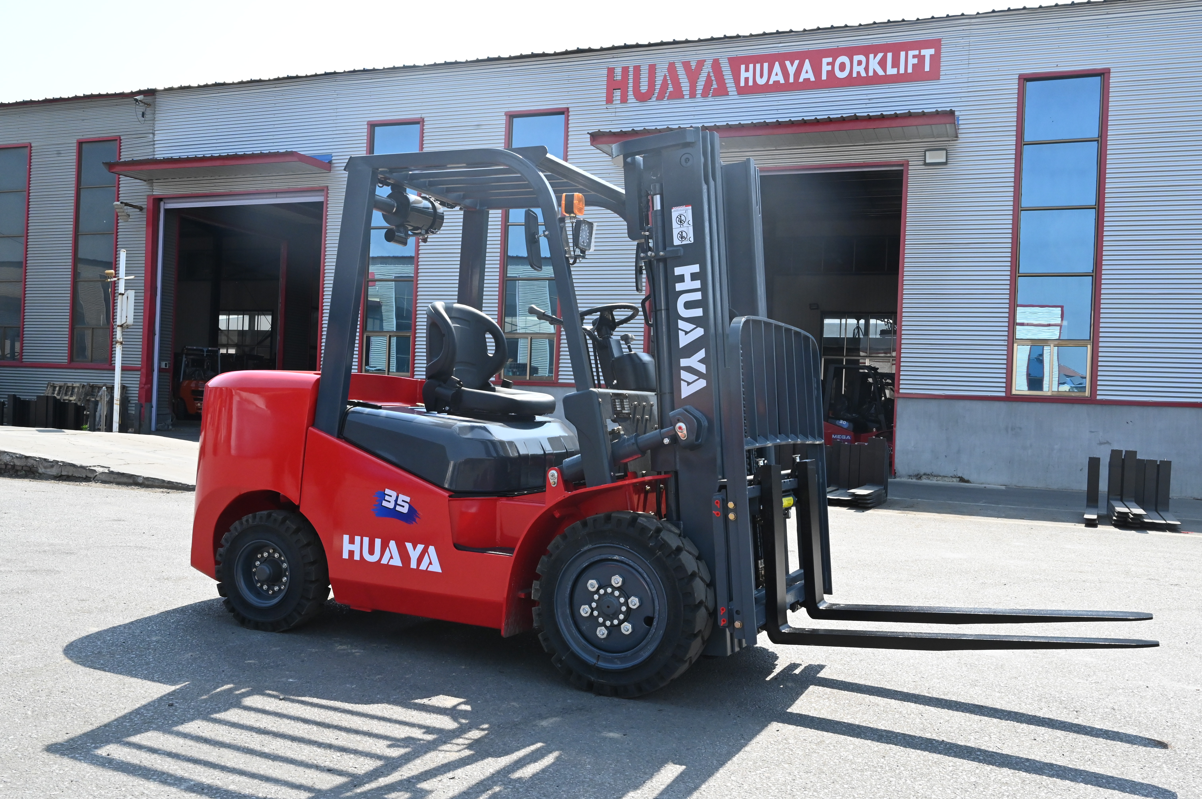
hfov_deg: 60.3
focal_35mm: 31
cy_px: 400
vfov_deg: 42.3
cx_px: 601
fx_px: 1034
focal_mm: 31
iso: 2500
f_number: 14
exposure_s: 1/800
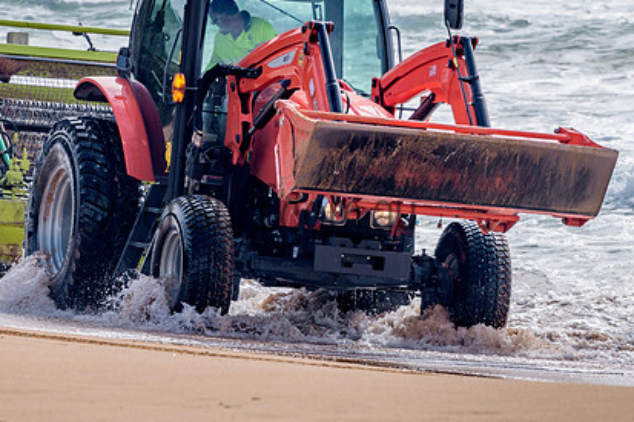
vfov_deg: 2.4
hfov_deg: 3.6
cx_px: 251
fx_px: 9999
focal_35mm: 568
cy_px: 128
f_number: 5.6
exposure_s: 1/2000
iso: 80
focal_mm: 330
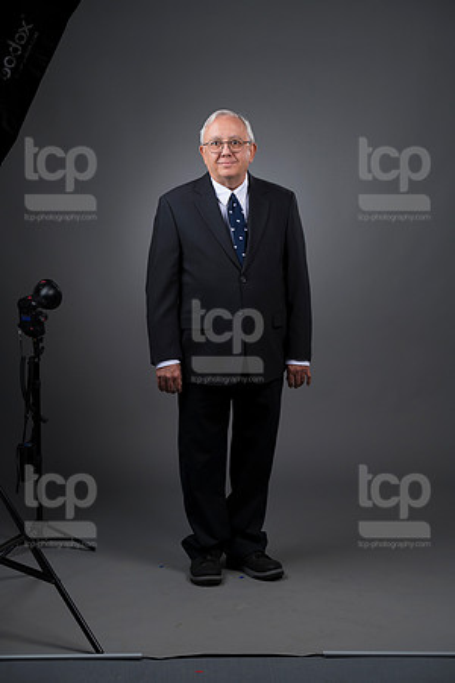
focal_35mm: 80
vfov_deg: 25.4
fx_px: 1517
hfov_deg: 17.1
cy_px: 342
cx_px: 228
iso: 160
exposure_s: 1/250
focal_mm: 80
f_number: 5.6
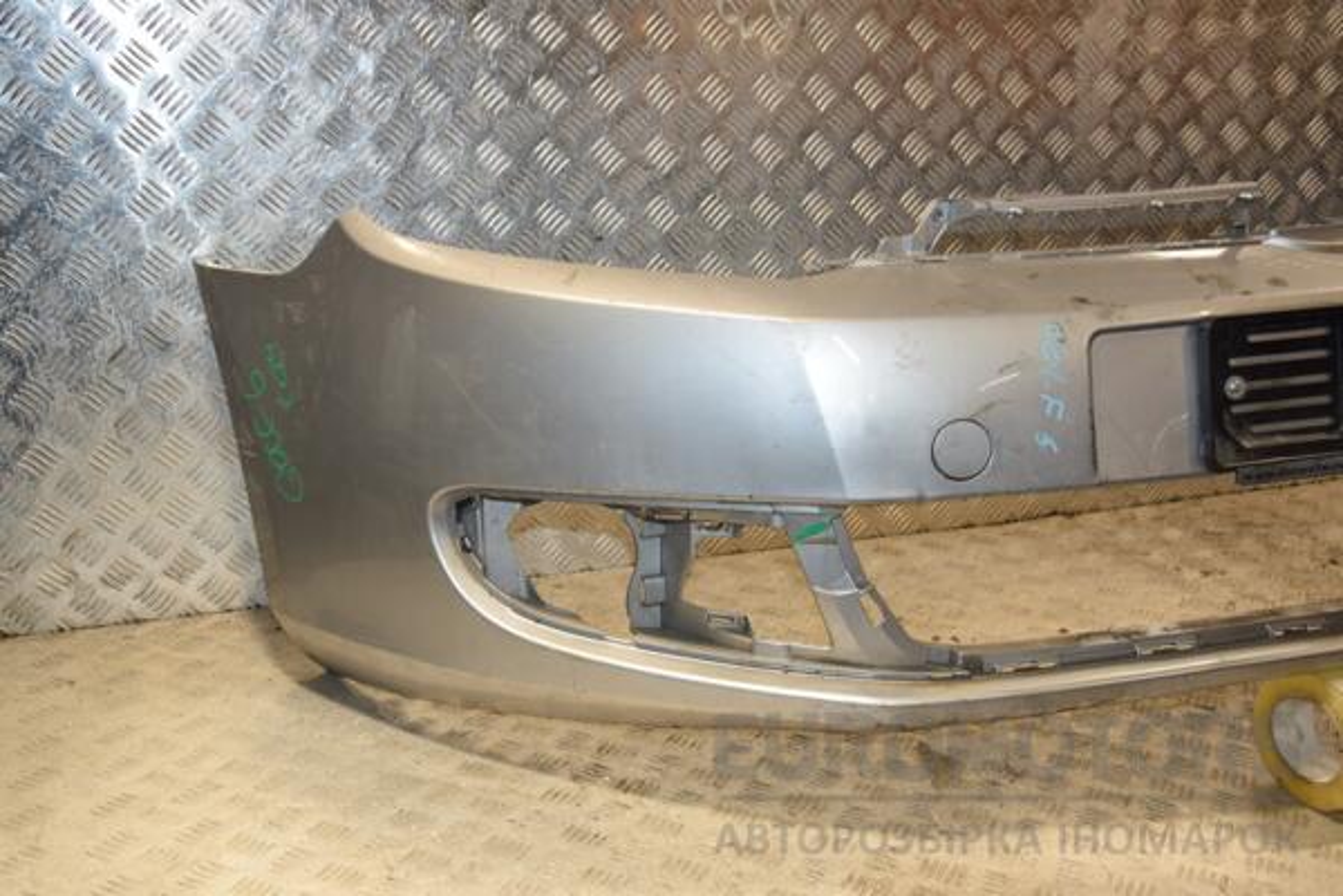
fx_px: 1455
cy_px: 448
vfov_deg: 34.2
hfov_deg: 49.6
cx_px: 672
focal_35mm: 39
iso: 800
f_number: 5.6
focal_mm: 26
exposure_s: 1/200
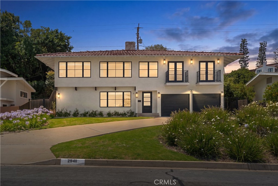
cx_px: 139
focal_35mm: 31
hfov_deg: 60.3
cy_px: 93
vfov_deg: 42.3
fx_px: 239
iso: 800
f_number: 9
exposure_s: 1/1600
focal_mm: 31
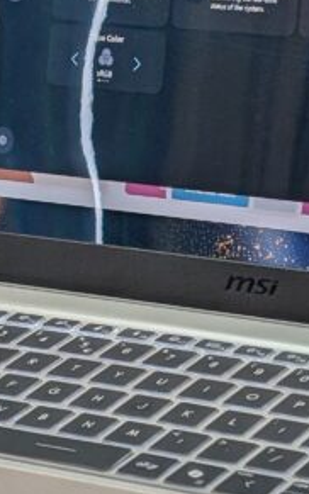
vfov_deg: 11.4
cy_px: 208
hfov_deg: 7.2
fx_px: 2465
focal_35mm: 183
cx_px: 156
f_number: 1.68
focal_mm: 6.9
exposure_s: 1/120
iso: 84
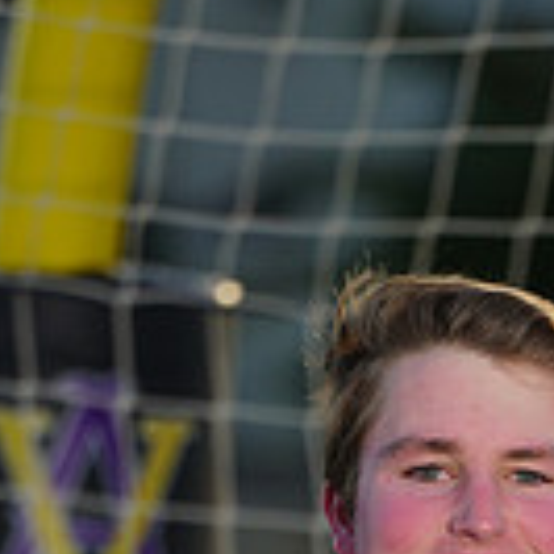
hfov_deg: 1.2
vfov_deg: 1.2
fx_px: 26870
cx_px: 364
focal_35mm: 1484
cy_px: 1108
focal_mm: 400
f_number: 8
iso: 100
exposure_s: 1/200
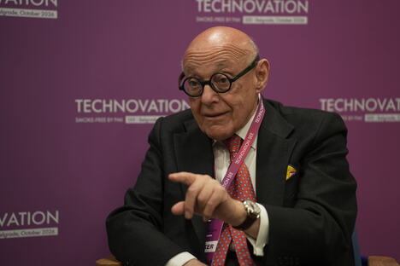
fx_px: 1189
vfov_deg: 12.8
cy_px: 133
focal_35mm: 107
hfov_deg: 19.1
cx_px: 200
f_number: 2.8
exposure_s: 1/160
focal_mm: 107
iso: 1000
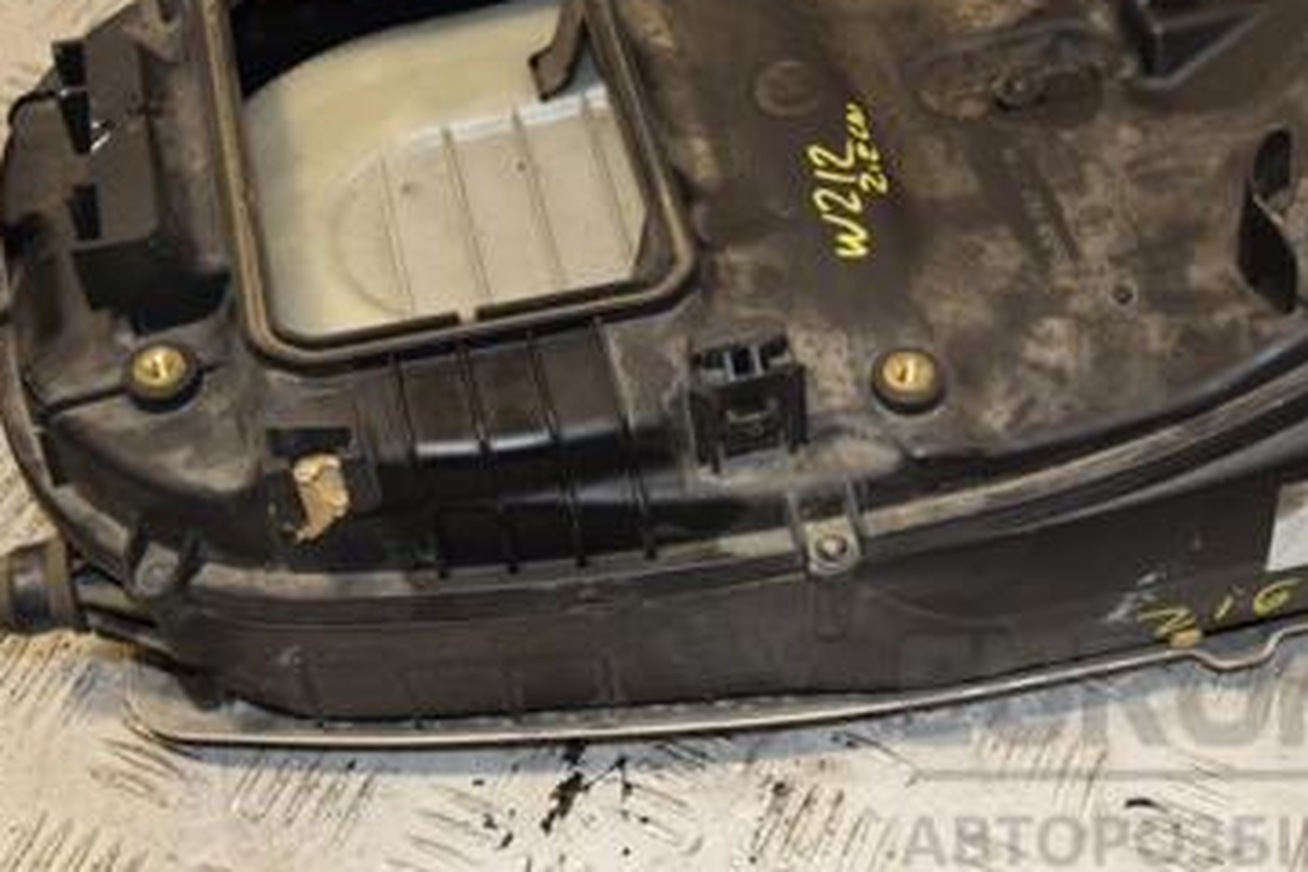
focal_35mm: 65
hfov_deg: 30.8
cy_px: 207
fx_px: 2361
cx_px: 832
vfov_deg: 20.7
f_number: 5
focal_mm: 26
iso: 800
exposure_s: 1/200
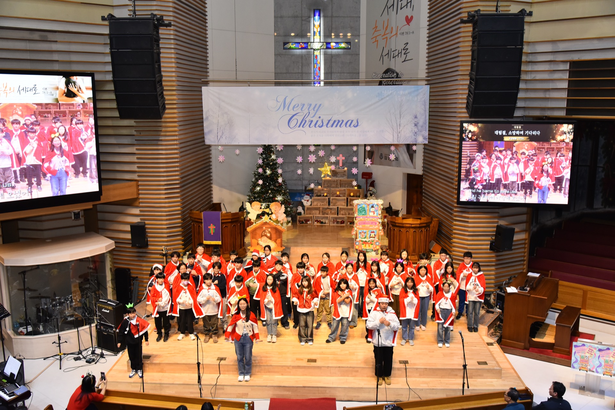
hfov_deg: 58.7
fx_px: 547
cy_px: 205
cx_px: 308
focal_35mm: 32
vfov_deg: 41.1
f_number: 5
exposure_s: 1/160
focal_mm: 32
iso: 2000
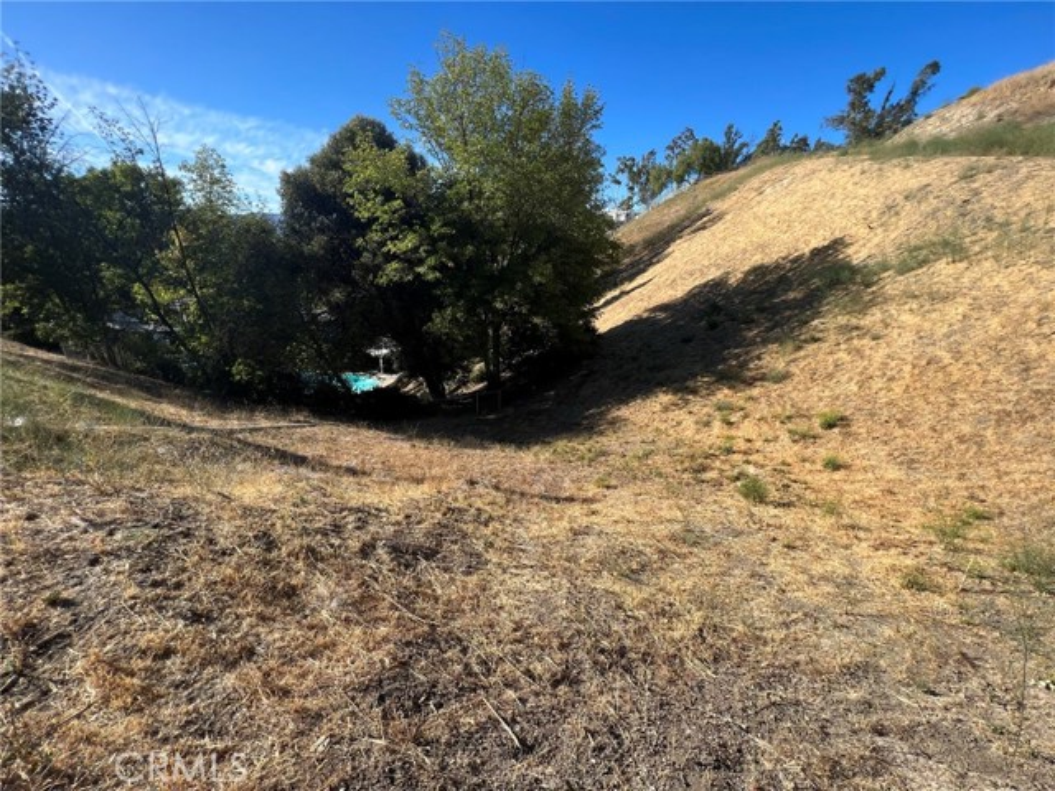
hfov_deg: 106.2
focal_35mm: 13
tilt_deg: -20.5
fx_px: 396
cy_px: 396
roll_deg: -1.8
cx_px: 528
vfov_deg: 89.9
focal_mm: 1.57
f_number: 1.8
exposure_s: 1/677
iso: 32
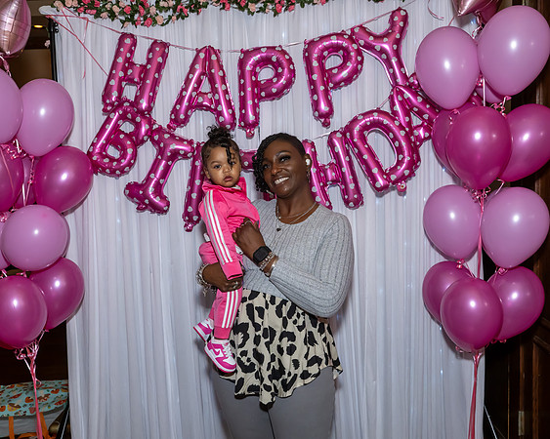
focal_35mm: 34
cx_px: 282
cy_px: 220
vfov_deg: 43.6
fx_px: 550
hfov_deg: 53.1
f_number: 7.1
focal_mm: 20
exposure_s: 1/250
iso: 640
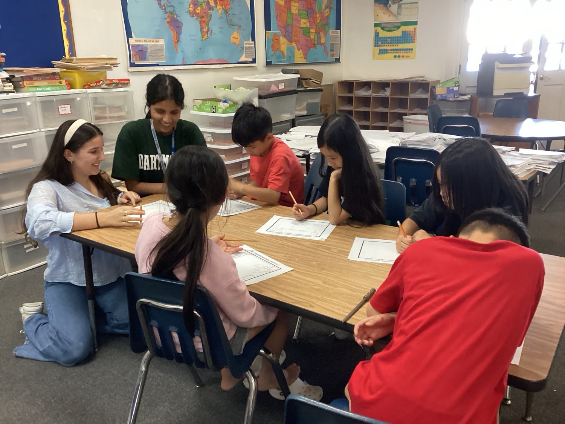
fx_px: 506
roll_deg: +1.4
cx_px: 282
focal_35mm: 31
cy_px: 212
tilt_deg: -18.4
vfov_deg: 45.4
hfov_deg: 58.4
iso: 320
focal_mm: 3.3
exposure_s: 1/60
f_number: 2.4
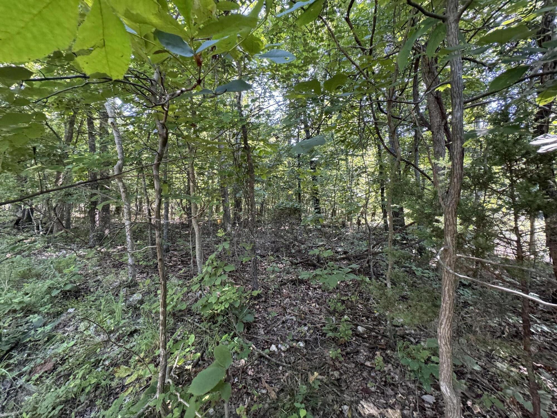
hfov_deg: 102.1
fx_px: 225
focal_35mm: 14
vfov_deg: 85.7
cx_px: 278
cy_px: 209
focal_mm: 2.22
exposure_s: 1/99
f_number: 2.2
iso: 250
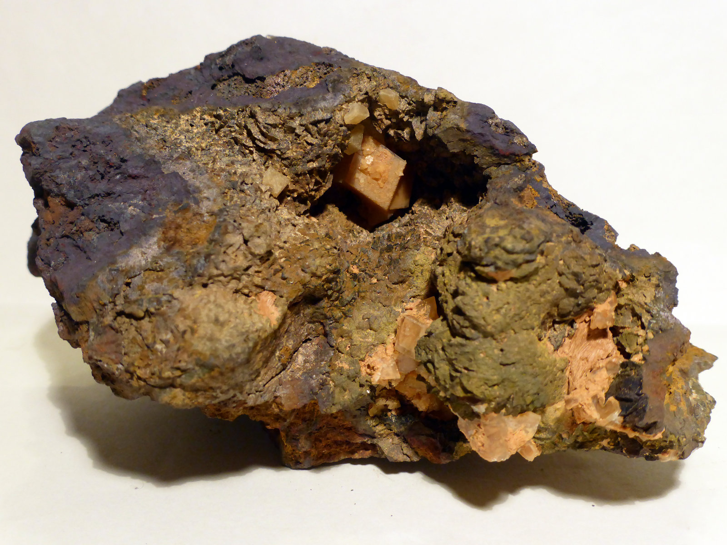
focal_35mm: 49
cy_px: 272
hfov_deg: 38.9
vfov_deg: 29.7
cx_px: 364
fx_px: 1029
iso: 400
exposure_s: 1/30
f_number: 4.2
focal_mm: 8.5
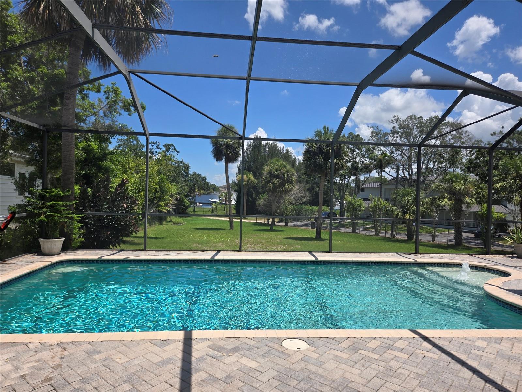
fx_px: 347
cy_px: 196
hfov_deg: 73.9
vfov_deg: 58.9
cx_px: 261
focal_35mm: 23
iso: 25
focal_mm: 5.4
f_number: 1.8
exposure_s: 1/1325
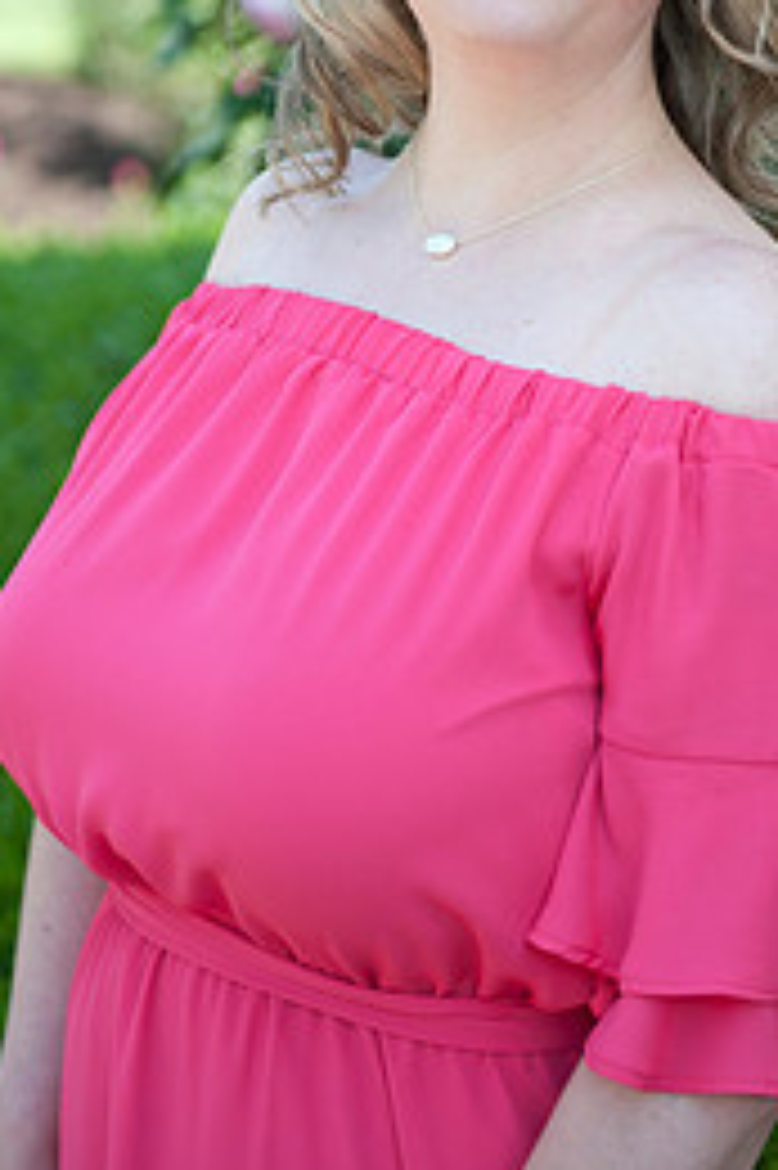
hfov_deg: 11.3
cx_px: 524
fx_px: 3927
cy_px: 252
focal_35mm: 121
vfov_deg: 16.8
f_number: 2.8
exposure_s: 1/400
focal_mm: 70
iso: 100
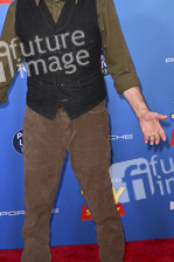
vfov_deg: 29.7
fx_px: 494
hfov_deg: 19.9
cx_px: 63
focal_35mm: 68
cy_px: 117
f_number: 6.3
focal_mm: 38
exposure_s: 1/250
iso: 1250
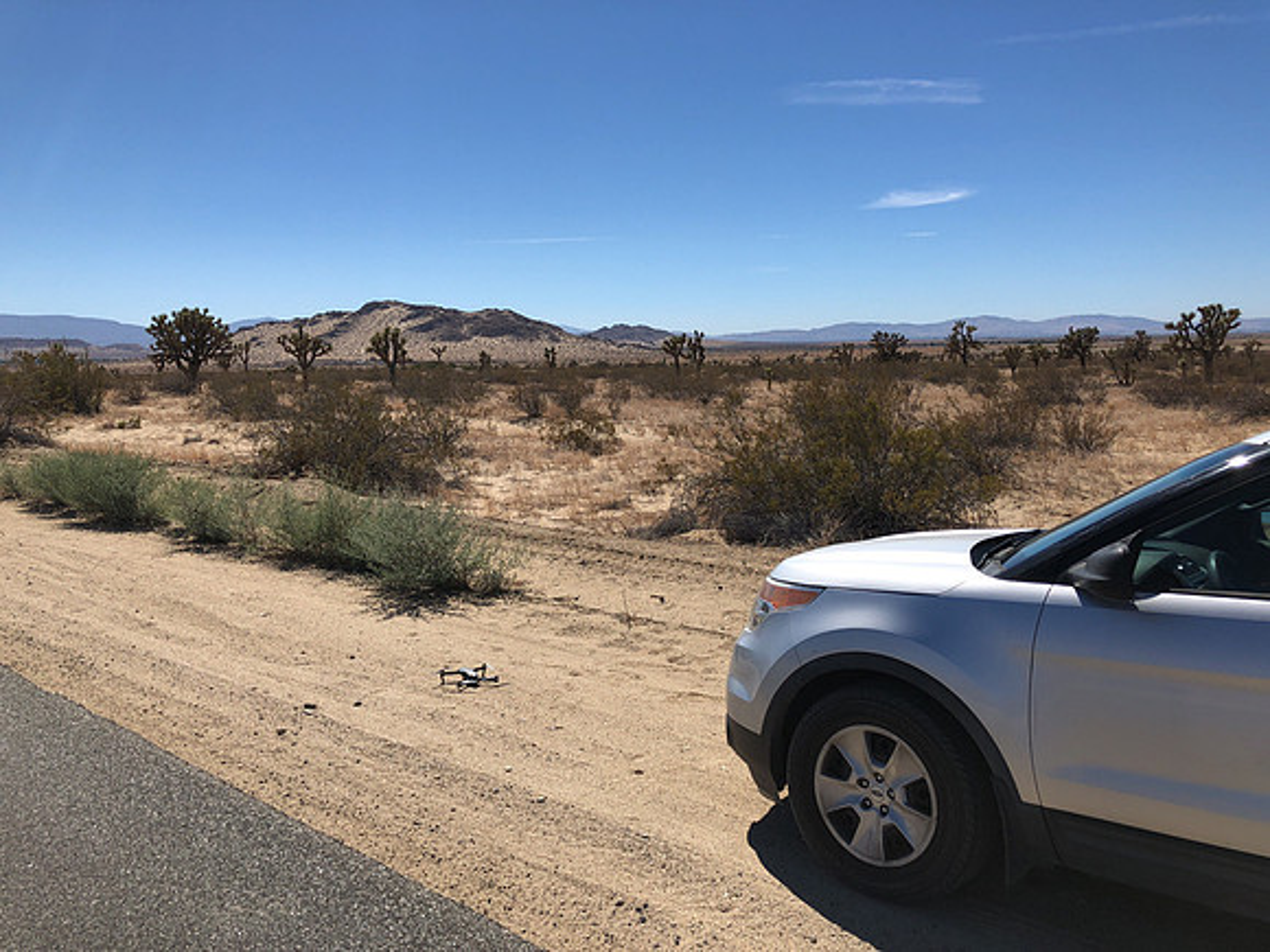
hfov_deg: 63.4
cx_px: 635
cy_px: 476
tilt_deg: -6.0
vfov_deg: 49.7
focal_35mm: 28
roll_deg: -0.1
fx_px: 1027
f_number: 1.8
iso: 20
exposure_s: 1/3436
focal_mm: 3.99
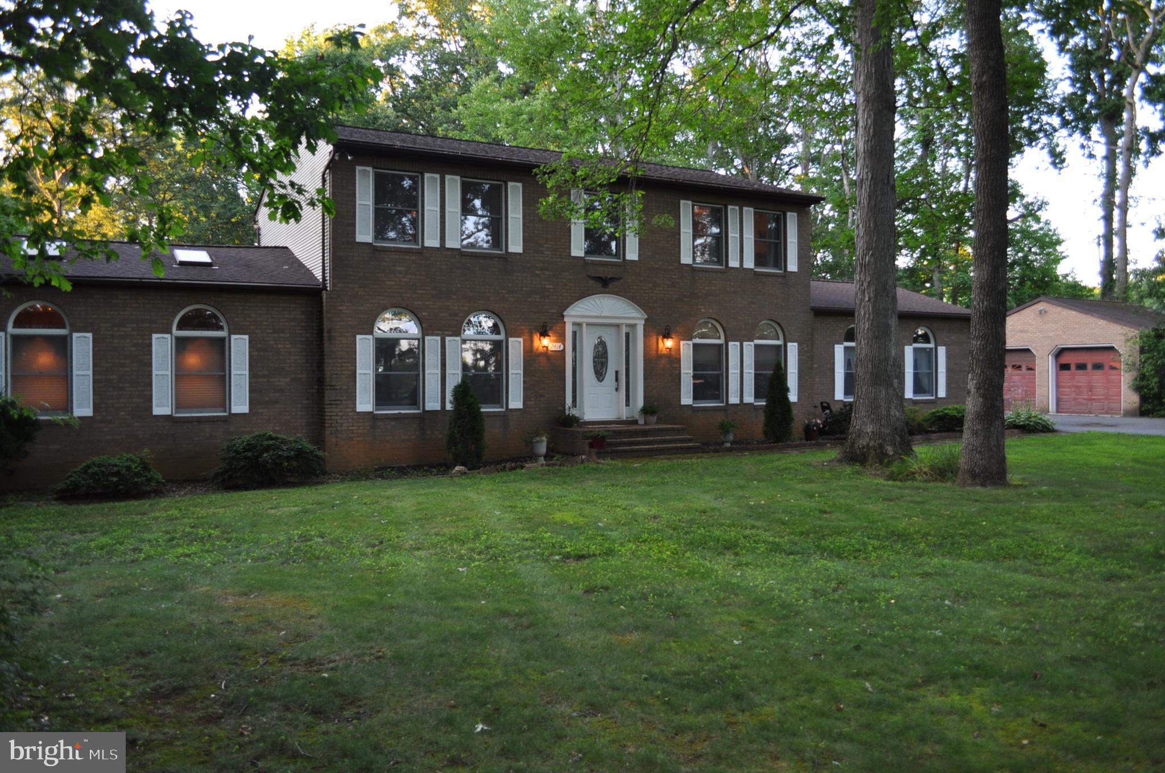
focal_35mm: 27
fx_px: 873
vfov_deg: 47.8
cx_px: 582
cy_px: 386
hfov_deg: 67.4
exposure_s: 1/60
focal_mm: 18
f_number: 4
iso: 400
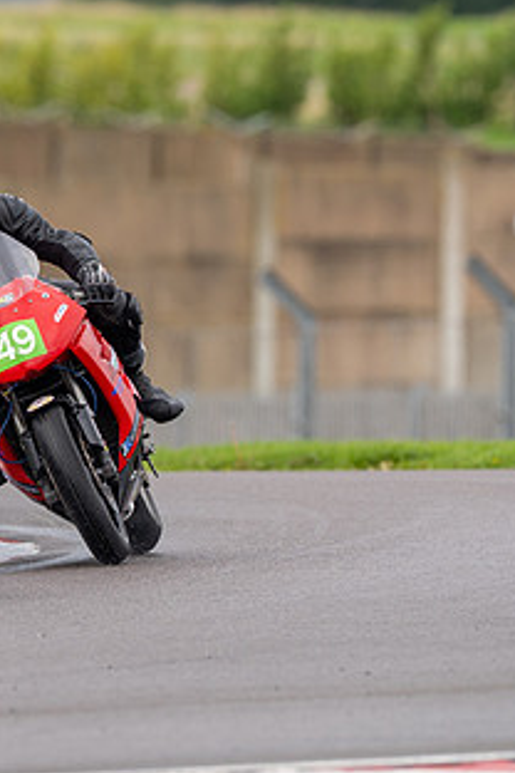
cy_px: 276
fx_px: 26413
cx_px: 37
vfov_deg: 1.7
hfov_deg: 1.1
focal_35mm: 1231
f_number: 6.3
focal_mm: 600
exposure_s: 1/400
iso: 125
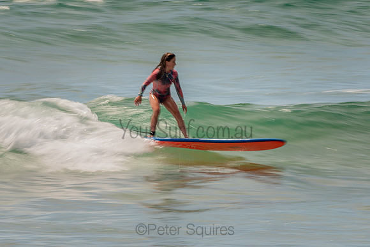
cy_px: 108
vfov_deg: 2.2
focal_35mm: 613
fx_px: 6302
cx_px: 162
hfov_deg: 3.4
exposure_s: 1/20
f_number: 16
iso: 64
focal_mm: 500
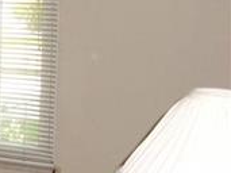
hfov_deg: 13.4
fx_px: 874
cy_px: 54
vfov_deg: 11.3
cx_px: -200
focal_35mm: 131
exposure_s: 1/60
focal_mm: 5.8
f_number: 2.6
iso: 200
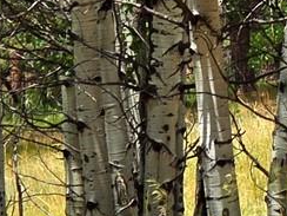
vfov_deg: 2.0
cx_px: 849
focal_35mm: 755
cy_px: -480
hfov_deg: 2.6
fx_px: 6260
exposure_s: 1/1111
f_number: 2.9
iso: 50
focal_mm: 18.6
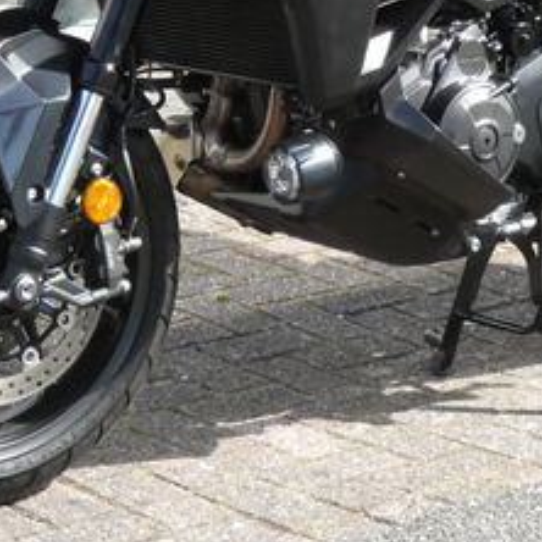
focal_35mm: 135
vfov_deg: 12.7
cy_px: -39
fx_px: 2391
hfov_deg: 12.9
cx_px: 386
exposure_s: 1/1000
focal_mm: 9.5
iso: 800
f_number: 5
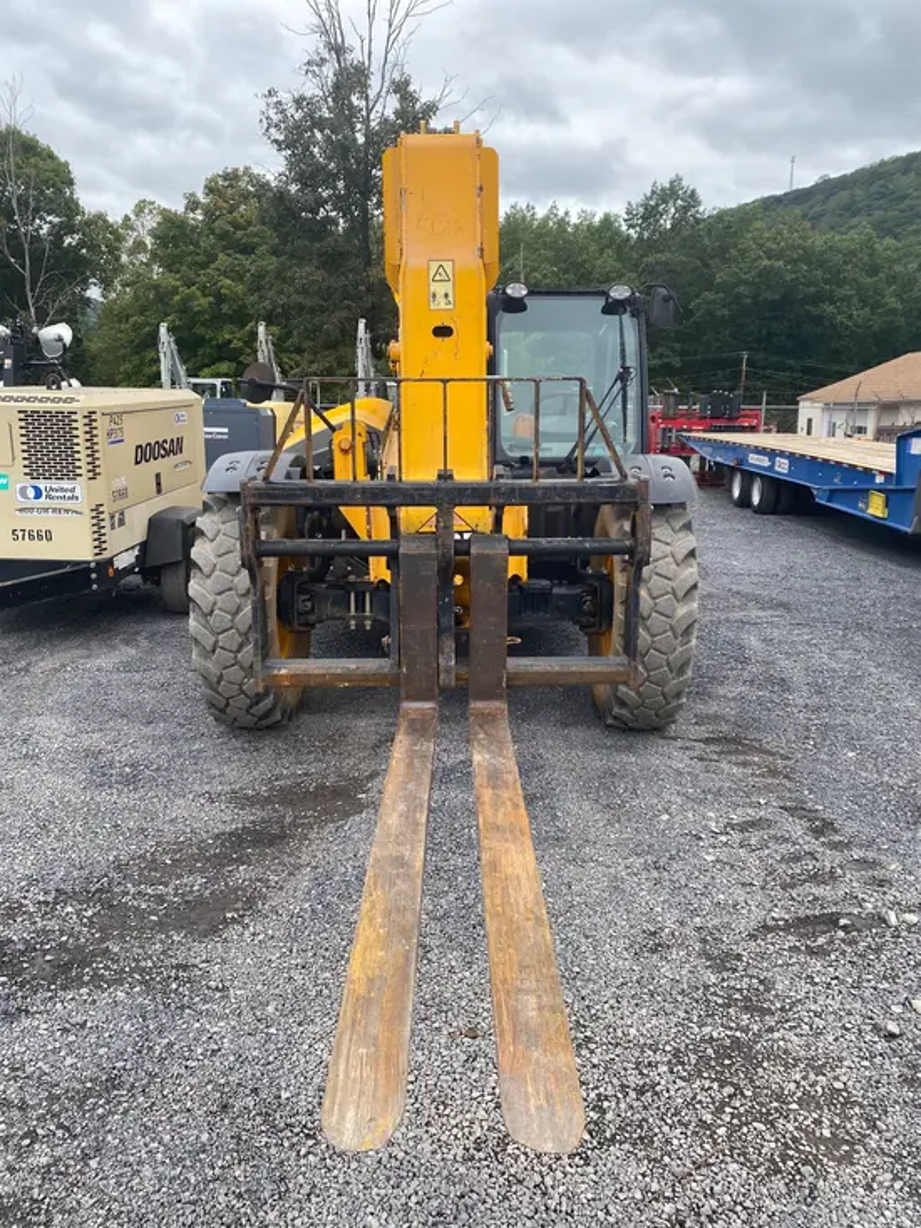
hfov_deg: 53.1
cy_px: 614
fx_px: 922
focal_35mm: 26
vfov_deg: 67.3
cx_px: 460
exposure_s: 1/549
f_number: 1.8
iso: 32
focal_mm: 4.25
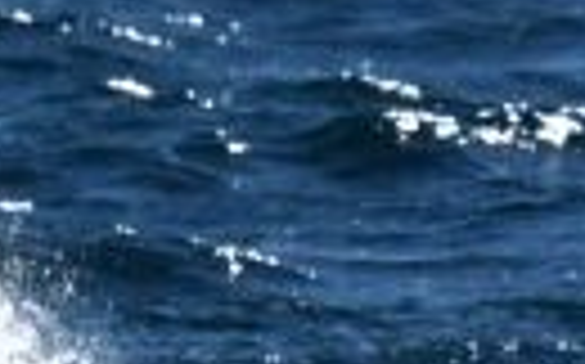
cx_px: -396
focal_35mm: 3759
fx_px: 59879
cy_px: -267
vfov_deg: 0.3
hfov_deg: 0.6
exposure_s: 1/8000
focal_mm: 600
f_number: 6.3
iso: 1100
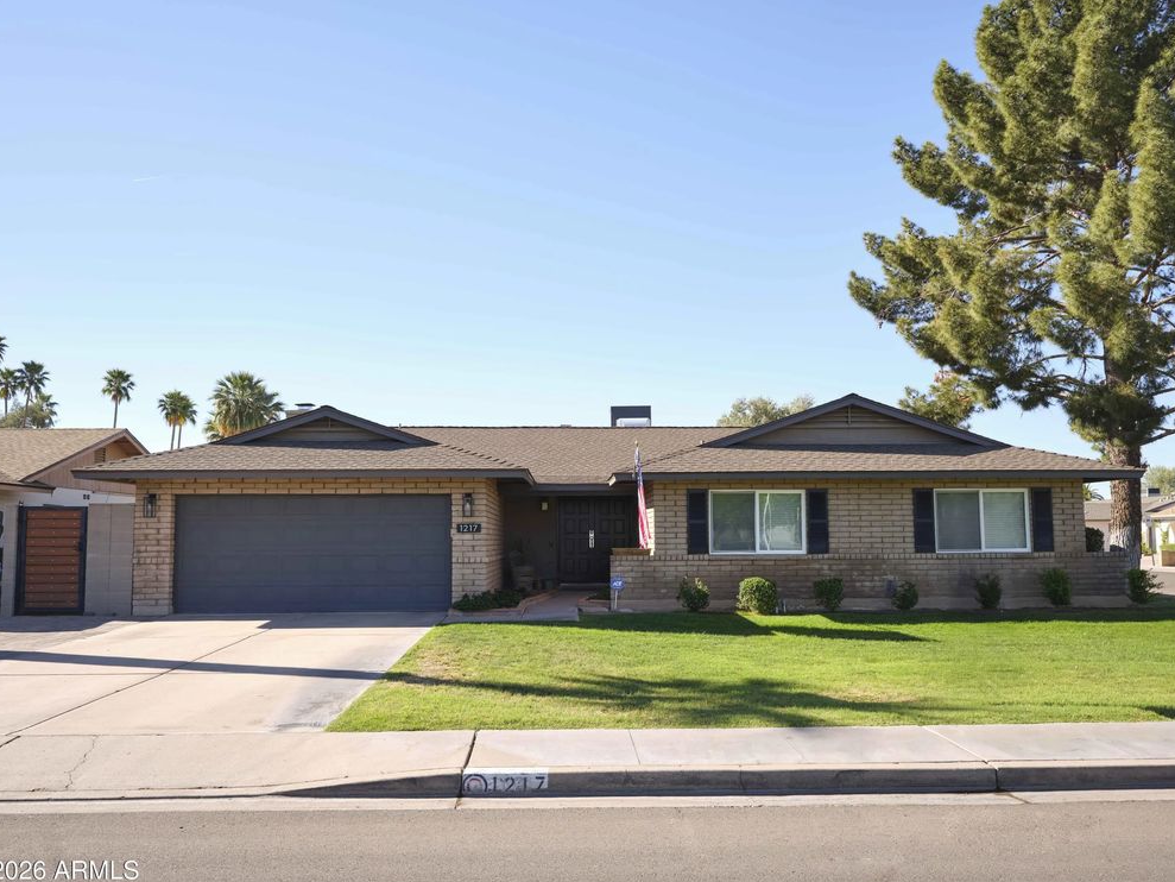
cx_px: 596
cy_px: 455
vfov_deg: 48.2
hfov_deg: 61.7
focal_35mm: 29
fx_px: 984
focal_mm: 35
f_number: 9
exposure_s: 1/200
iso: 320
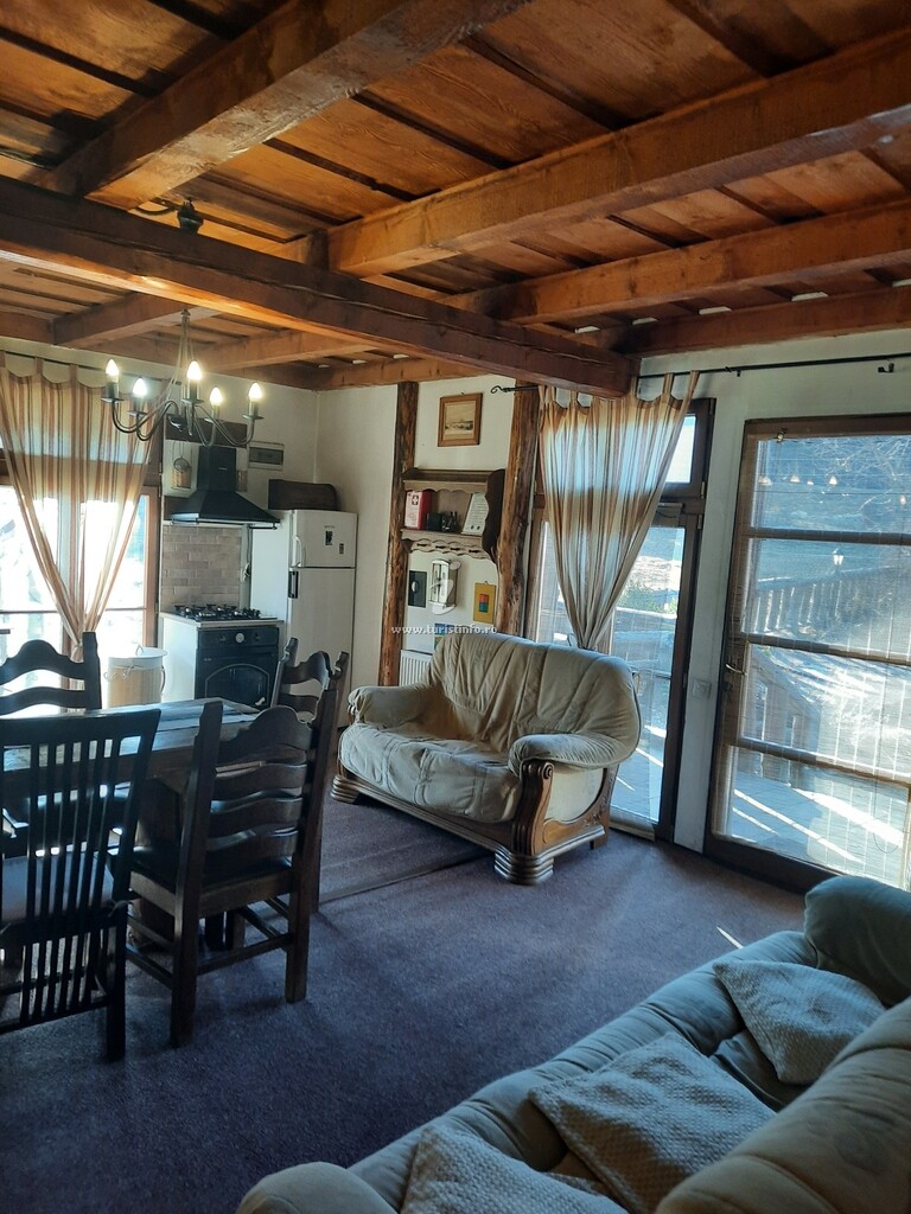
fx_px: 877
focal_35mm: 25
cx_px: 456
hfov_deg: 54.9
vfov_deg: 69.4
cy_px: 607
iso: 200
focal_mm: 4.6
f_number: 2
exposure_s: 1/50
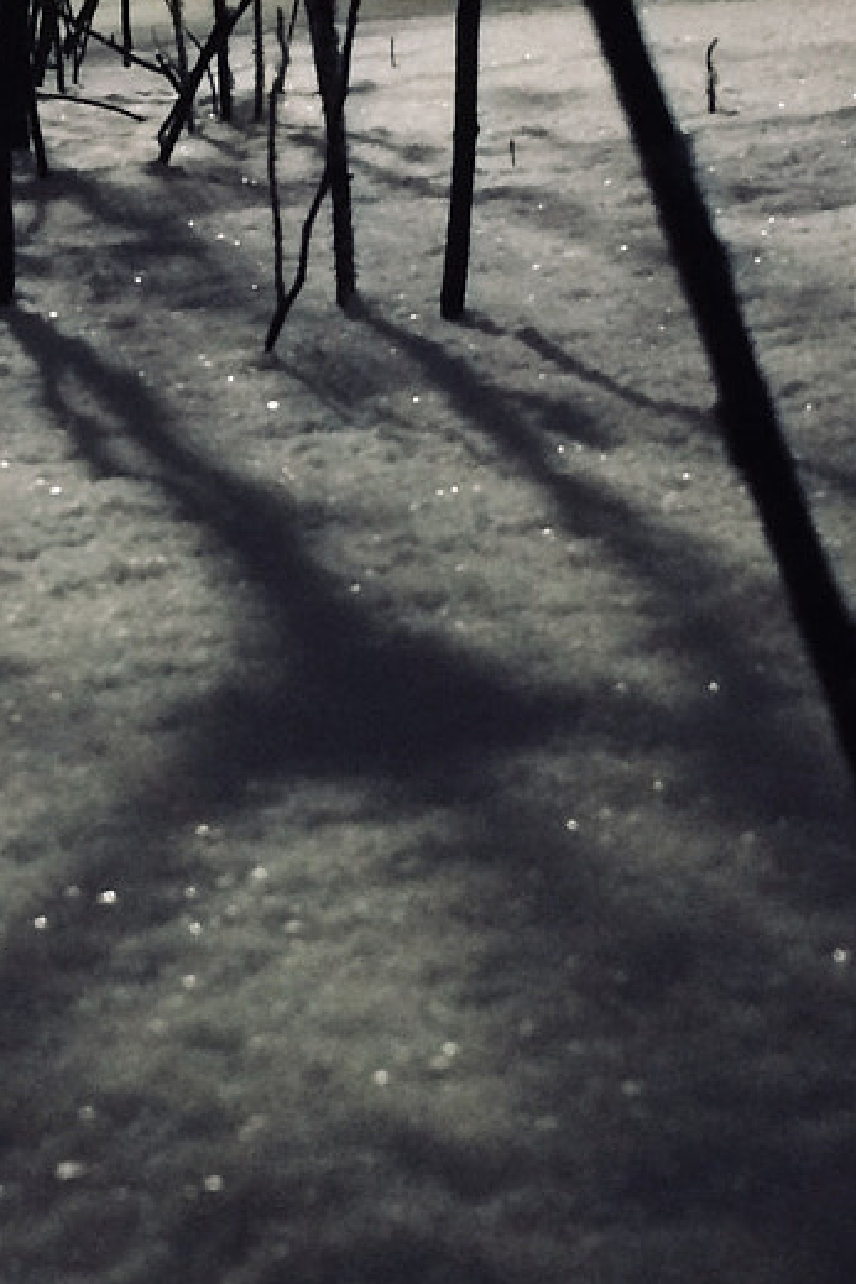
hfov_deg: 14.5
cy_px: 341
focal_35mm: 93
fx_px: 3317
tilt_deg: -3.7
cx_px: -12
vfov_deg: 21.7
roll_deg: +1.4
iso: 250
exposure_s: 1/33
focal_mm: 4.15
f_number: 2.2
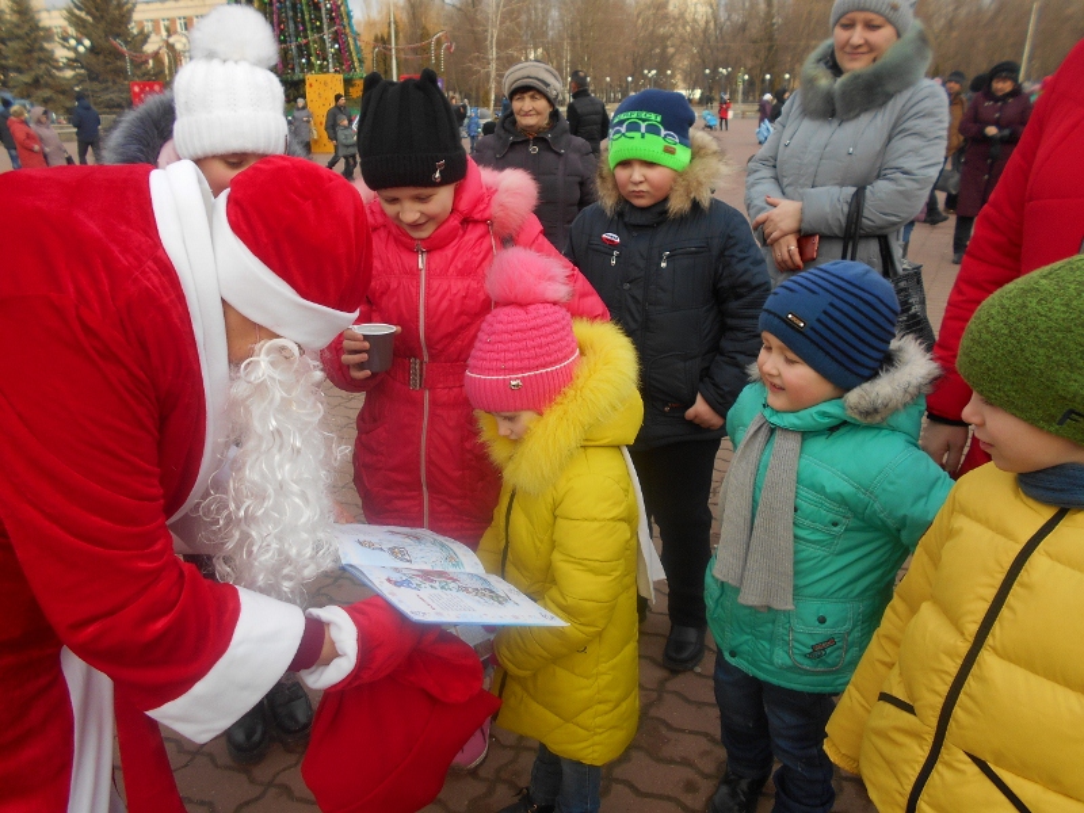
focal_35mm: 26
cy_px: 406
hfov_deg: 67.3
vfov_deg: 53.1
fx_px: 814
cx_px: 542
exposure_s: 1/200
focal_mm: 4.6
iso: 80
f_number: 3.2
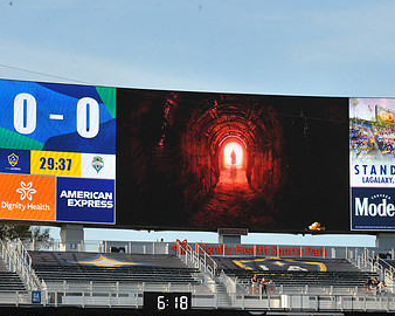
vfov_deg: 9.1
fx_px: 1975
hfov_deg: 11.4
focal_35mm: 169
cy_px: 157
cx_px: 229
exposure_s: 1/800
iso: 1600
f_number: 14
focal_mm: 105
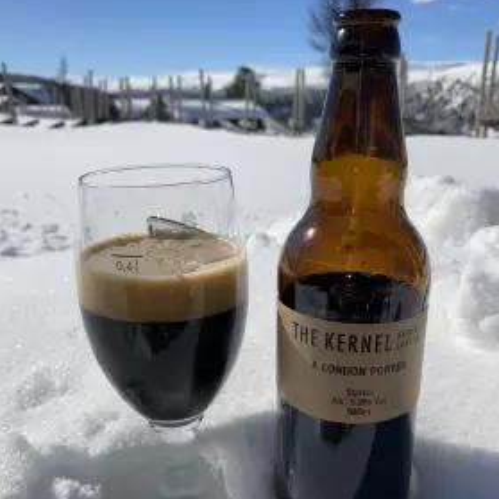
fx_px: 538
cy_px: 290
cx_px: 238
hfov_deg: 49.7
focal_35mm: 33
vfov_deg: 49.5
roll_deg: -0.2
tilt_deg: -18.4
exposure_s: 1/9615
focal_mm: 4.25
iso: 32
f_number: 1.8
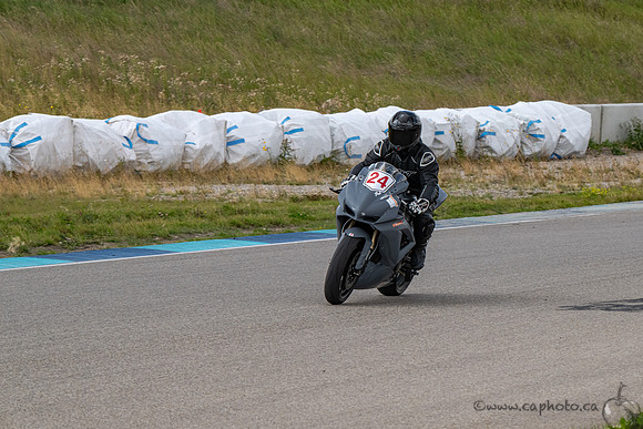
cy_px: 214
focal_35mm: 206
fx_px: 3685
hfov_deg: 10.0
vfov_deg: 6.7
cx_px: 368
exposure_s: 1/800
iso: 900
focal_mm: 180
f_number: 11
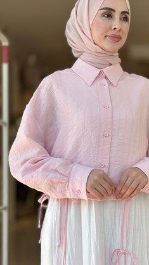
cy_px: 127
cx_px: 112
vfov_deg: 32.4
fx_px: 457
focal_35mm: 65
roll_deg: -0.4
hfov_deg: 18.4
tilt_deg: +0.3
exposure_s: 1/1019
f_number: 1.78
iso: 80
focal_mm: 6.86
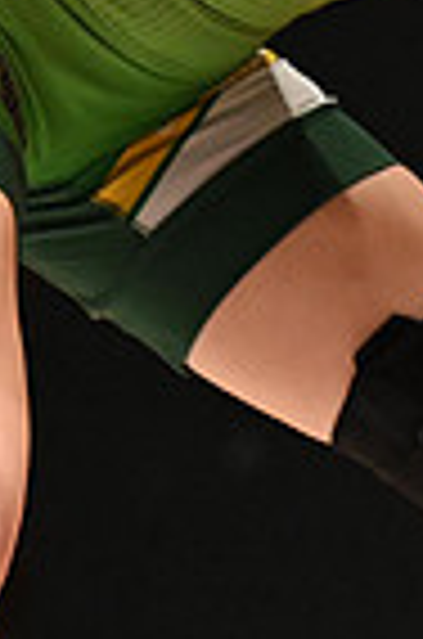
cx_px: 1174
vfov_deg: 2.5
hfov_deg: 1.6
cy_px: -137
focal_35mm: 828
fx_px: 14664
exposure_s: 1/767
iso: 2800
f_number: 2.8
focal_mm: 135
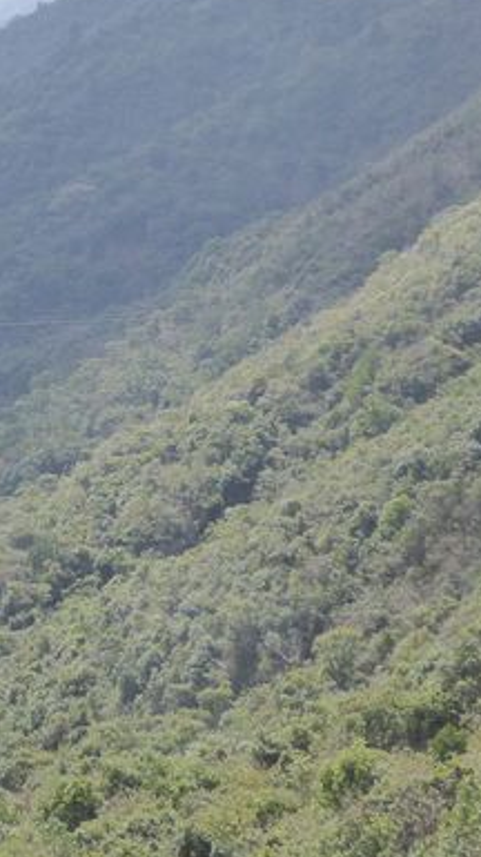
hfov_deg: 10.4
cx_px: -287
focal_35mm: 111
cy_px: 207
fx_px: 2522
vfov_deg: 19.2
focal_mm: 8.4
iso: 160
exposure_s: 1/500
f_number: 4
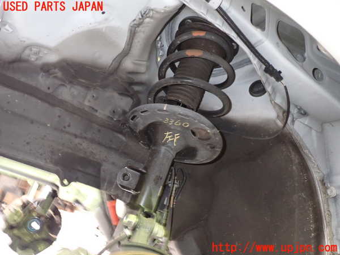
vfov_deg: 46.8
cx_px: 170
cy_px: 128
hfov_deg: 60.0
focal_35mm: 30
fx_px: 295
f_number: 6.3
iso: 800
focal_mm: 5.4
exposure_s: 1/2
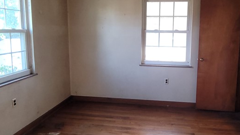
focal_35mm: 28
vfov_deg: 41.3
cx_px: 139
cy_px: 56
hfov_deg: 67.5
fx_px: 178
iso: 200
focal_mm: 2.2
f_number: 2.2
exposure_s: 1/60
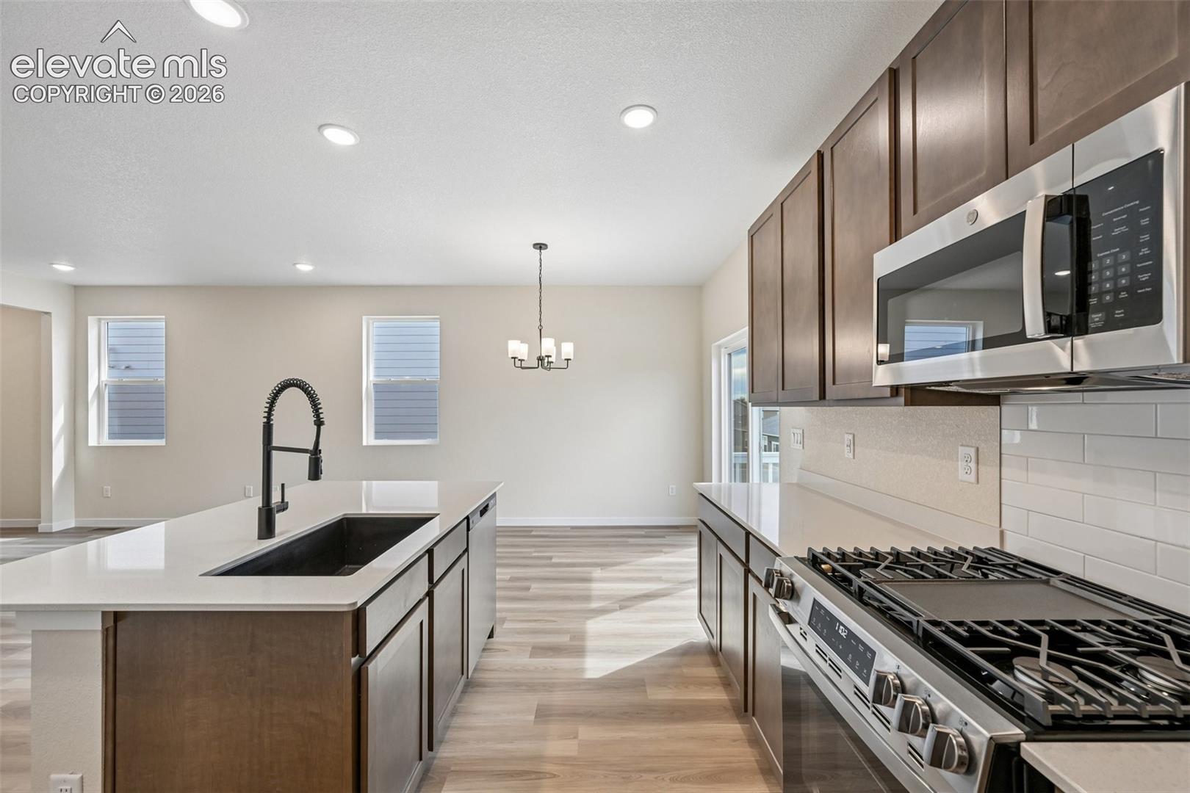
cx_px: 595
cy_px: 396
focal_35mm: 14
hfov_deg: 104.3
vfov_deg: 81.2
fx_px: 463
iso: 100
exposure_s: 1/15
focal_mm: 14
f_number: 9
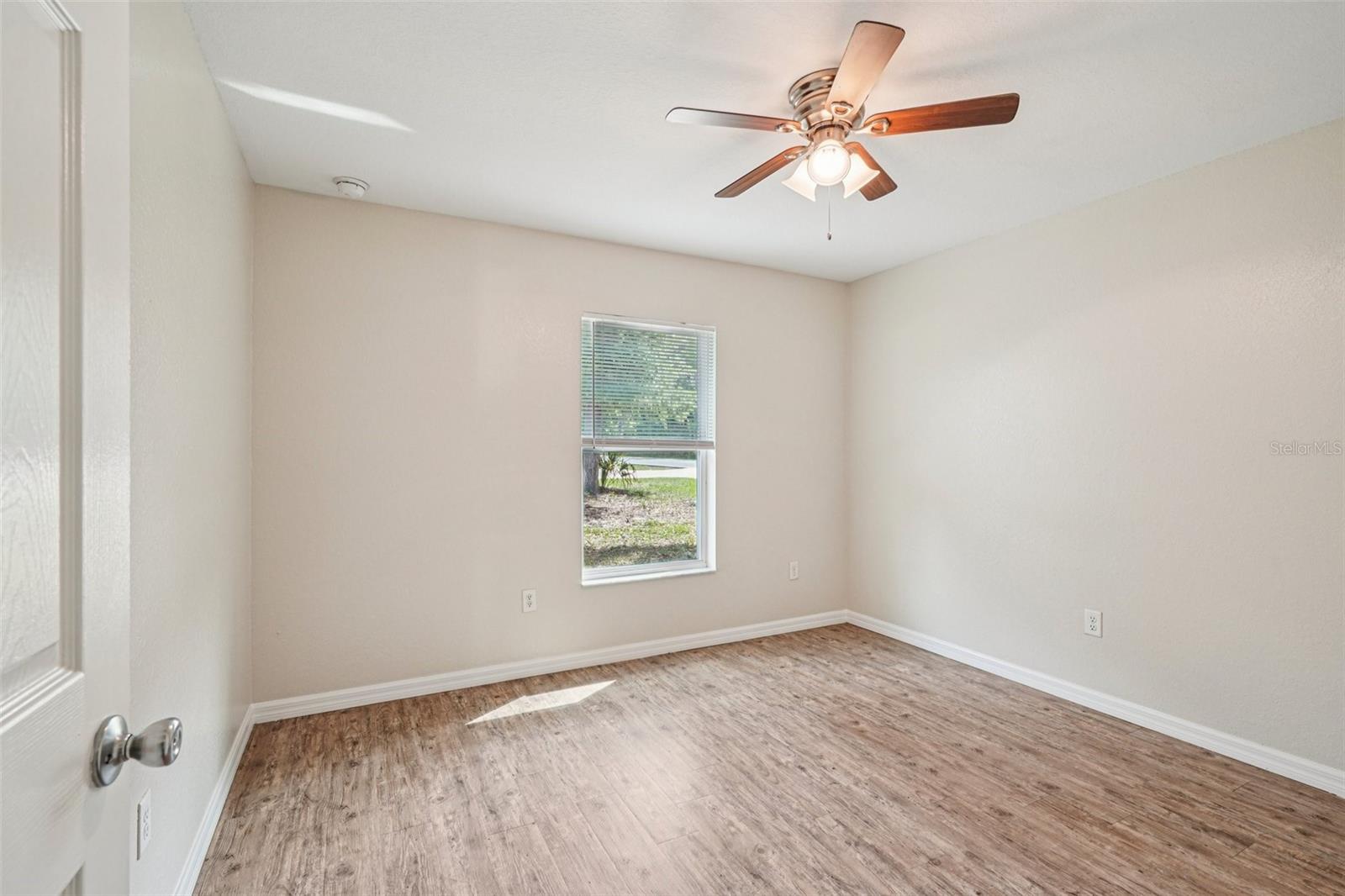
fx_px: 598
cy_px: 448
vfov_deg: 73.7
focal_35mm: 16
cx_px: 672
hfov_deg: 96.7
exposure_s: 1/15
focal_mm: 16
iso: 400
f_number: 8
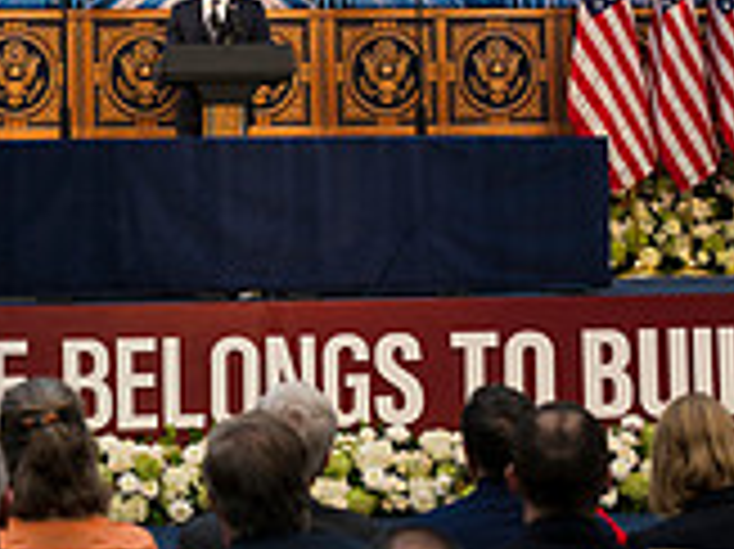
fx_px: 1971
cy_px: 14
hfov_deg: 20.9
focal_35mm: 93
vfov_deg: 15.6
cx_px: 171
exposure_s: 1/200
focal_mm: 35
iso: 220
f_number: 2.8
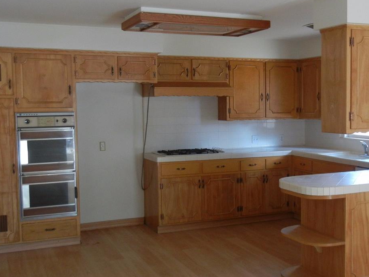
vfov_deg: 29.7
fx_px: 522
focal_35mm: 49
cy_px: 145
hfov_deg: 38.7
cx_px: 226
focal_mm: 5.4
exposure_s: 1/30
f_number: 3.5
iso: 274
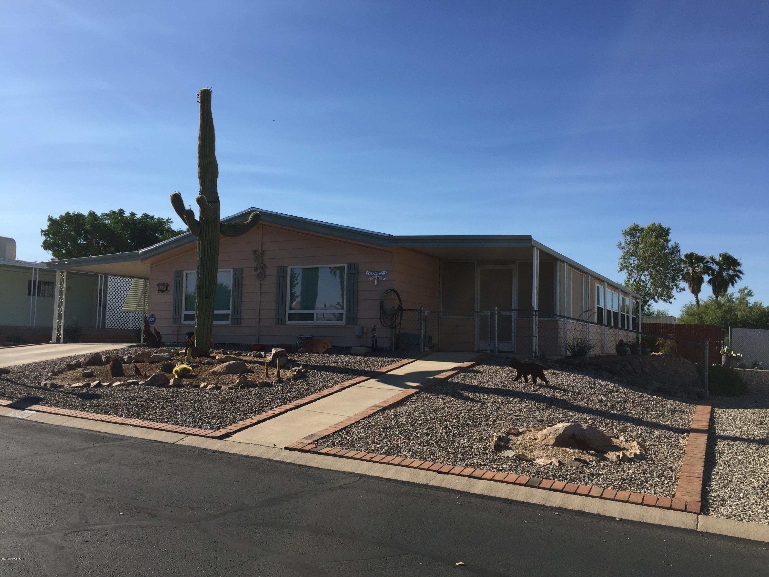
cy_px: 288
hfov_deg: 61.7
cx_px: 384
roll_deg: -1.5
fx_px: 644
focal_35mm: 29
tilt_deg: +5.0
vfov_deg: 48.2
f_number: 2.2
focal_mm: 4.15
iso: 32
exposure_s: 1/2326
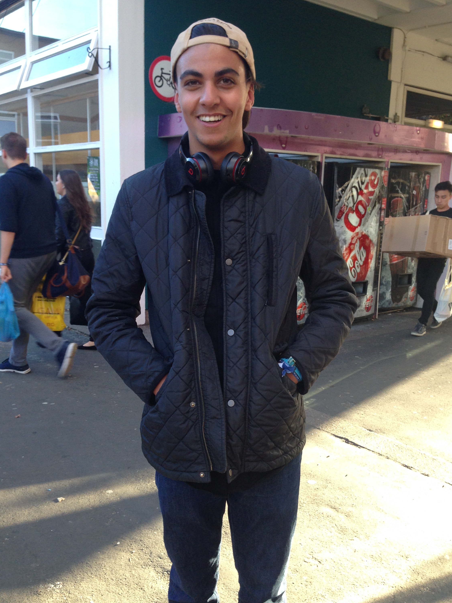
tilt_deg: -9.4
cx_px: 226
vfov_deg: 51.3
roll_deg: -2.0
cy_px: 320
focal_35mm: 36
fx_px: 627
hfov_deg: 39.7
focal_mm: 4.12
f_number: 2.4
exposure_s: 1/120
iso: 64
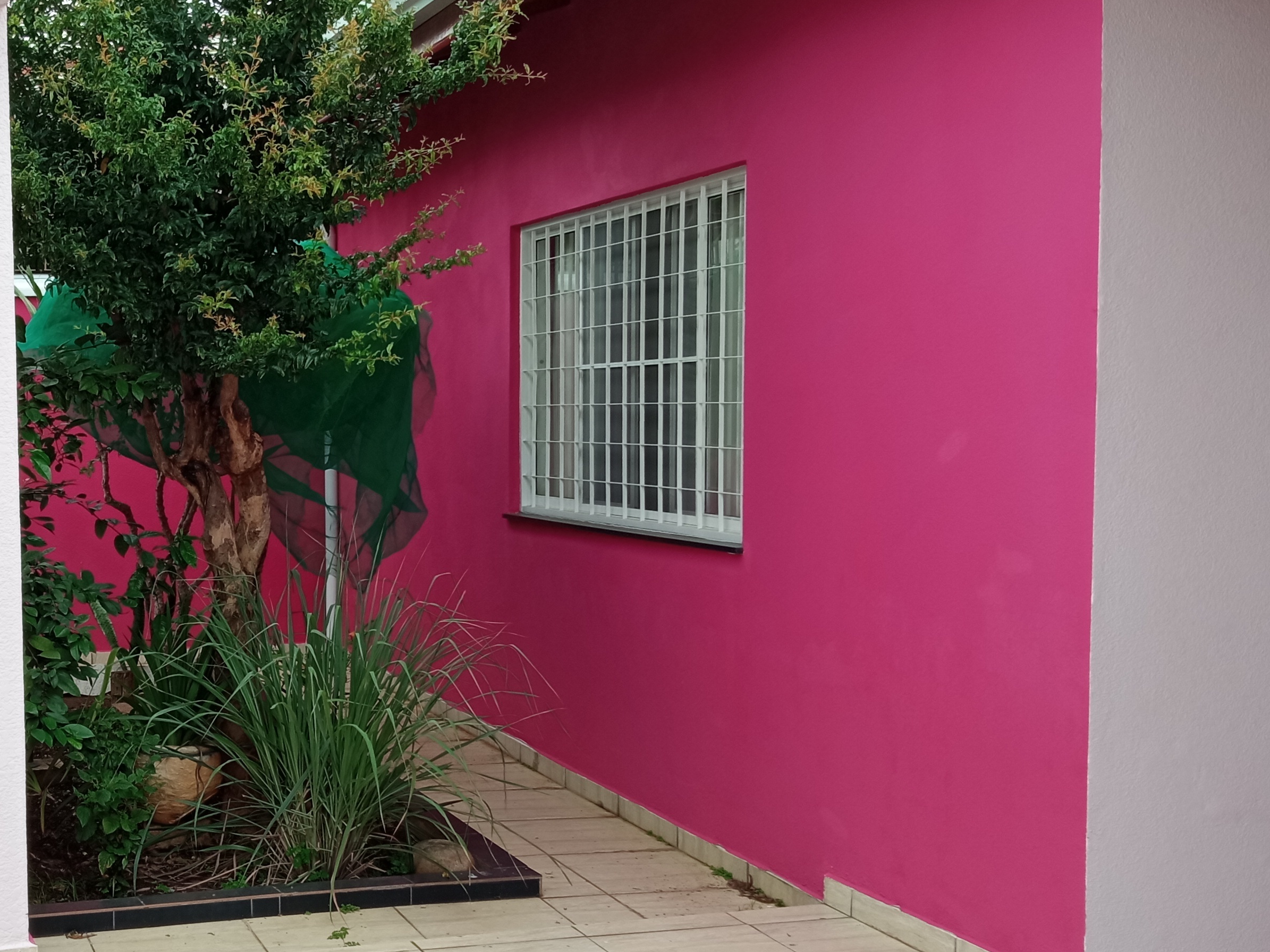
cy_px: 553
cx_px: 198
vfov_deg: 30.8
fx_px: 1724
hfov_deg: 38.4
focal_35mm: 47
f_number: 2.2
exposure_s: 1/341
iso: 112
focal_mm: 3.79
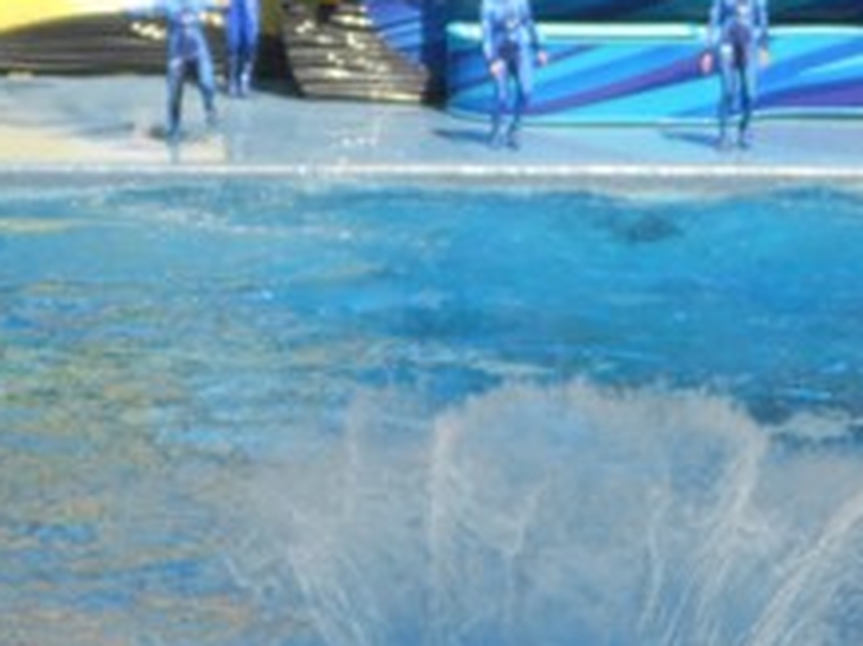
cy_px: 424
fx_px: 5952
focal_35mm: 239
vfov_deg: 6.2
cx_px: 451
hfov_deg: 8.3
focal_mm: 23
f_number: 6.5
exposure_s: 1/200
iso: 80
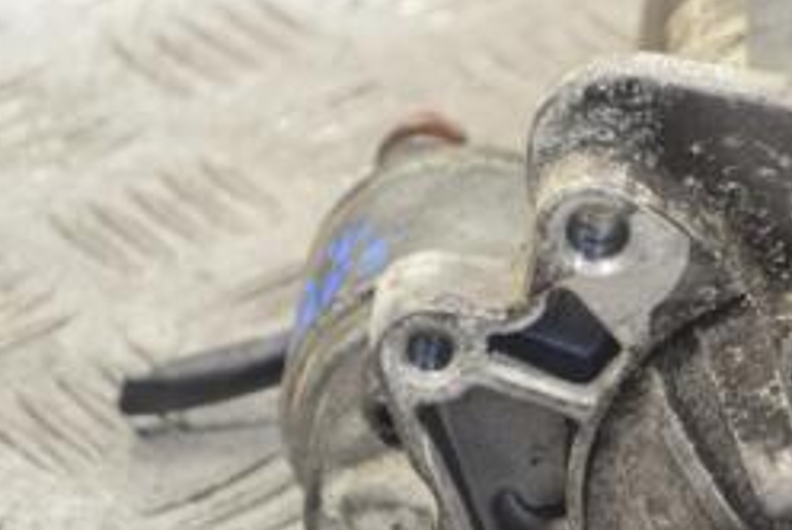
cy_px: 367
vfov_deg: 6.9
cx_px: 754
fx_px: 4388
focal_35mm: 199
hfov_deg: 10.2
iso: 450
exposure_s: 1/30
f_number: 5.6
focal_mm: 55
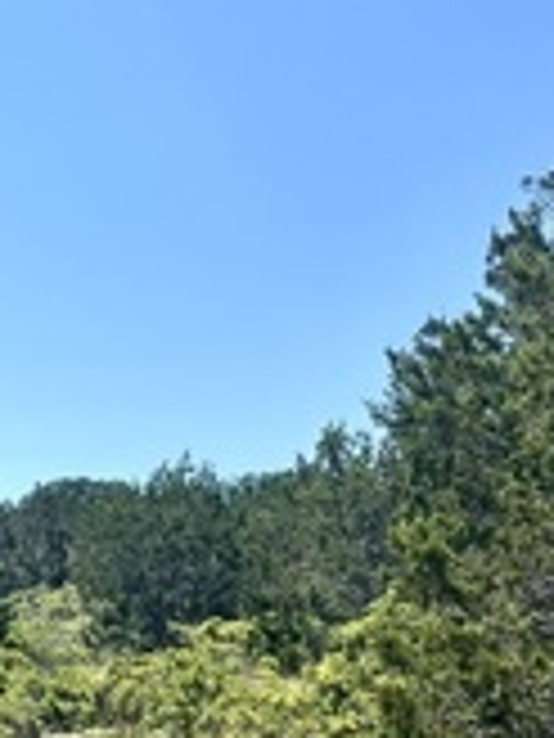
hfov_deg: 19.2
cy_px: 801
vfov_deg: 24.1
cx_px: 108
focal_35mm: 76
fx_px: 1622
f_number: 1.6
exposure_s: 1/4310
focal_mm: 5.1
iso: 50
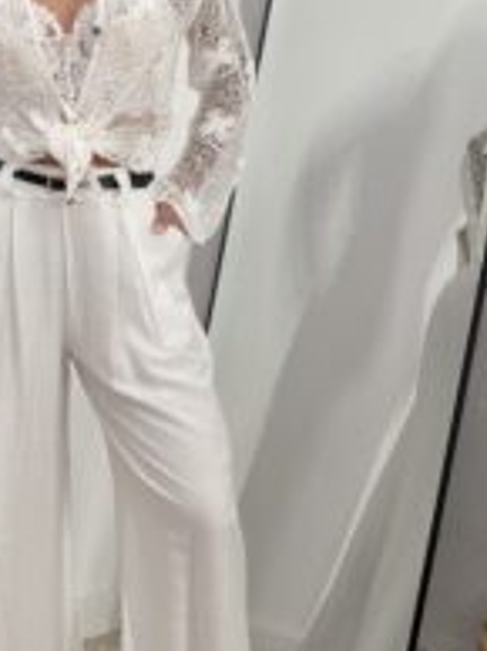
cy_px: 208
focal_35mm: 62
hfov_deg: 23.4
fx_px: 1166
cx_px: 134
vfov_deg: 31.0
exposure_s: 1/82
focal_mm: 2.71
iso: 50
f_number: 1.9
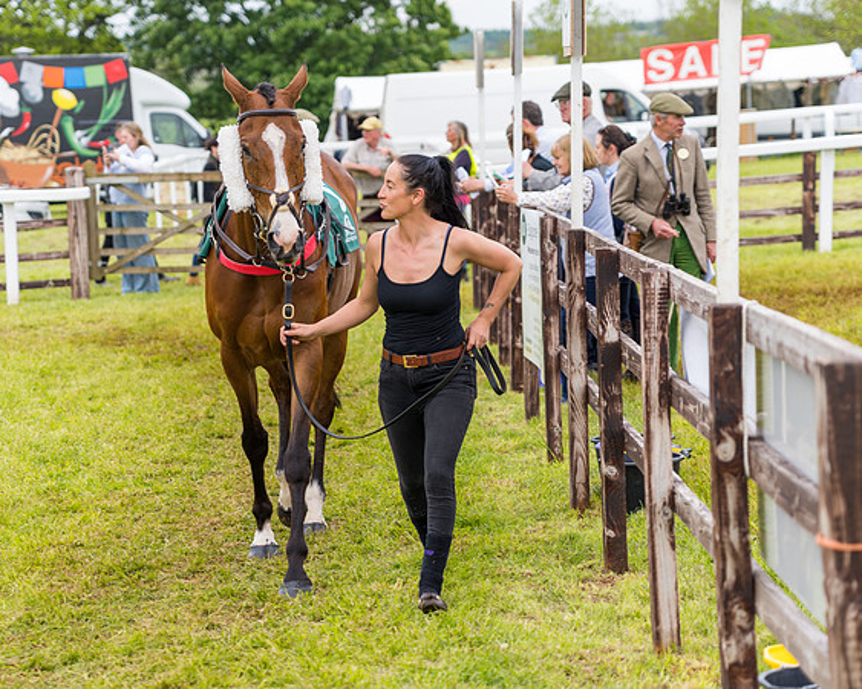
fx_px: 3067
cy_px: 348
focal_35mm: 120
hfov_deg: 16.0
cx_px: 382
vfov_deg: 12.8
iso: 50
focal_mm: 105
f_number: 4
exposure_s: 1/125
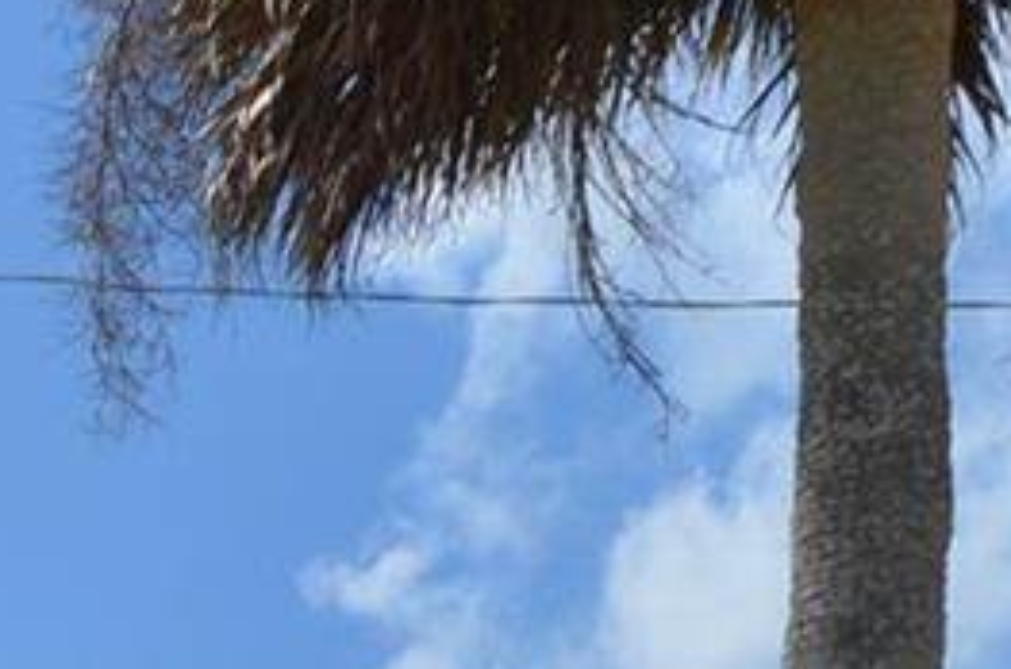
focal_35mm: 128
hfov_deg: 12.3
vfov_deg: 9.0
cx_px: -1499
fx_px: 3586
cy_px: 1886
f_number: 9
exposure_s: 1/320
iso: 100
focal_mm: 14
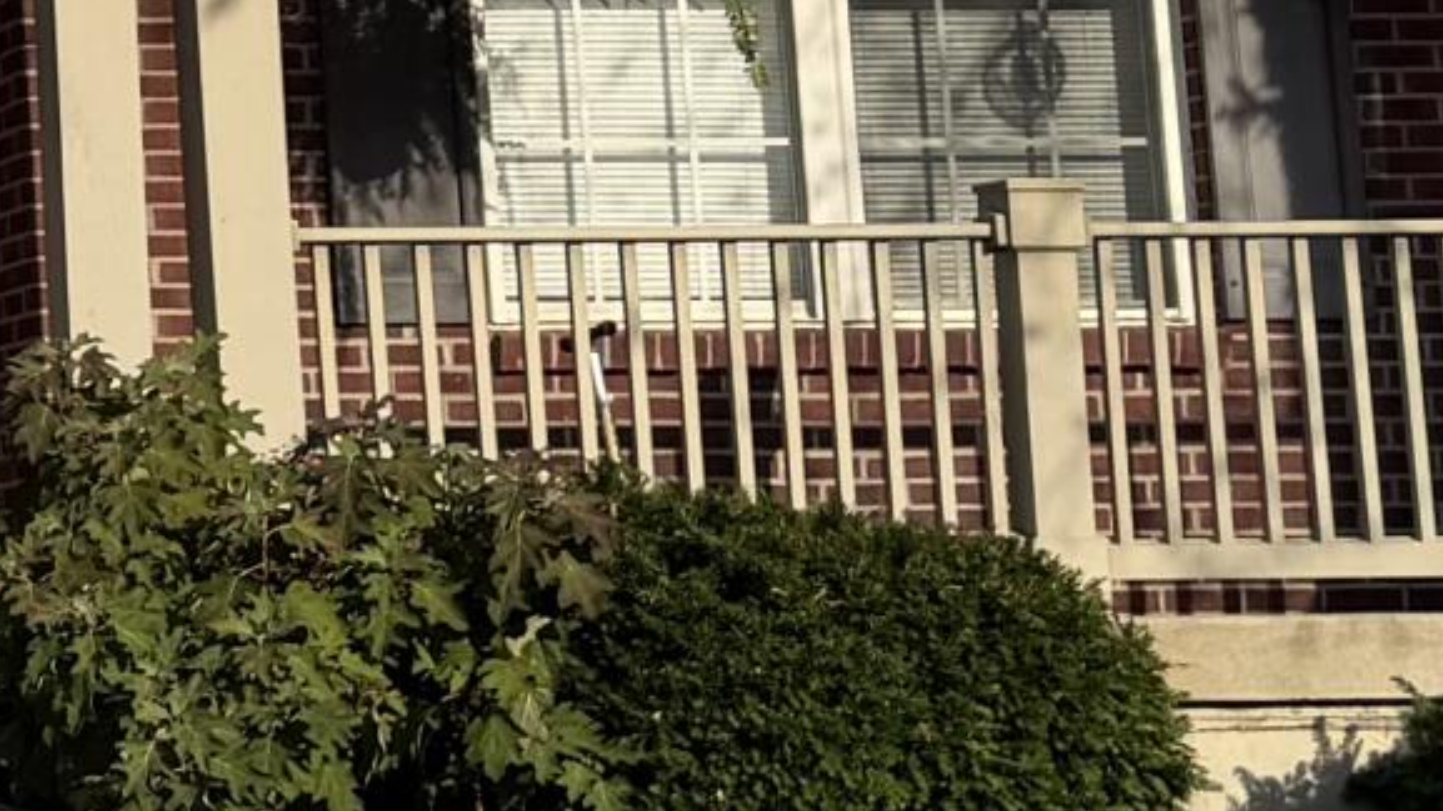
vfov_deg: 8.8
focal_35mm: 136
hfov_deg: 13.5
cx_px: -1446
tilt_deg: +9.3
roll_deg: +1.0
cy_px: -195
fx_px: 5202
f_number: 1.78
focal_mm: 6.76
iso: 80
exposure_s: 1/4975
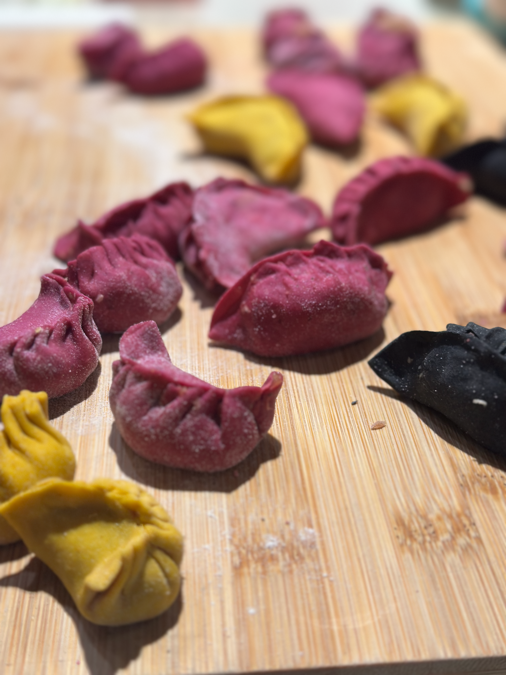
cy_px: 338
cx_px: 253
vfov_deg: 39.7
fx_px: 936
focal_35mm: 48
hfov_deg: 30.3
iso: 125
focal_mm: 6.86
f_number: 1.78
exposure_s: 1/50
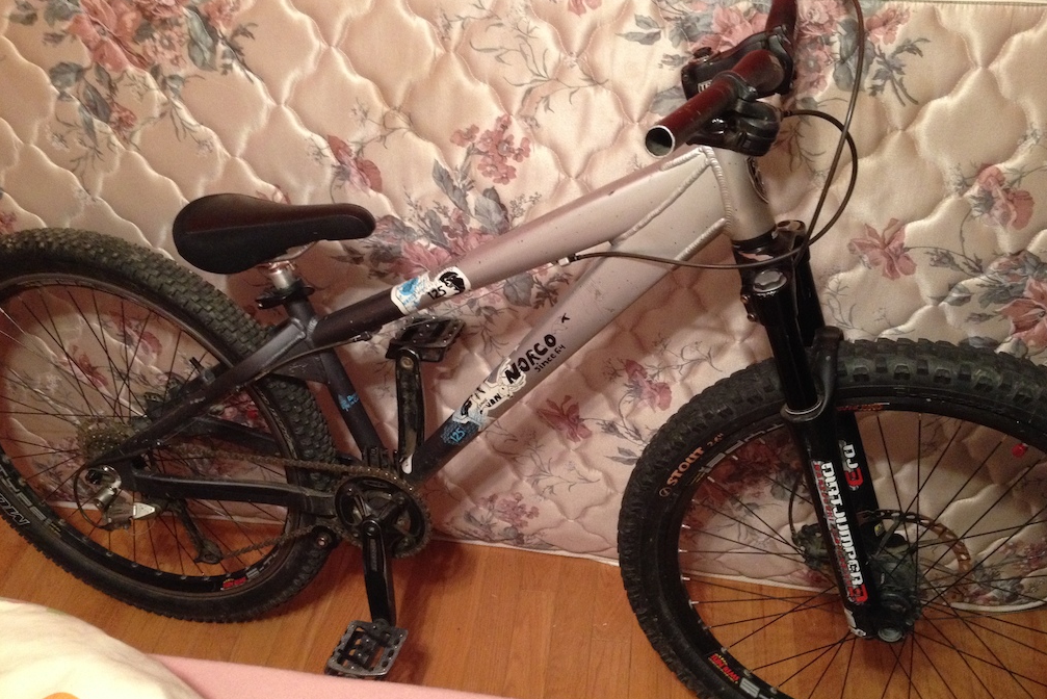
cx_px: 530
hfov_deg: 51.9
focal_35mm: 37
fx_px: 1076
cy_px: 389
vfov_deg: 35.9
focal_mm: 4.28
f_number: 2.4
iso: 400
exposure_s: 1/15
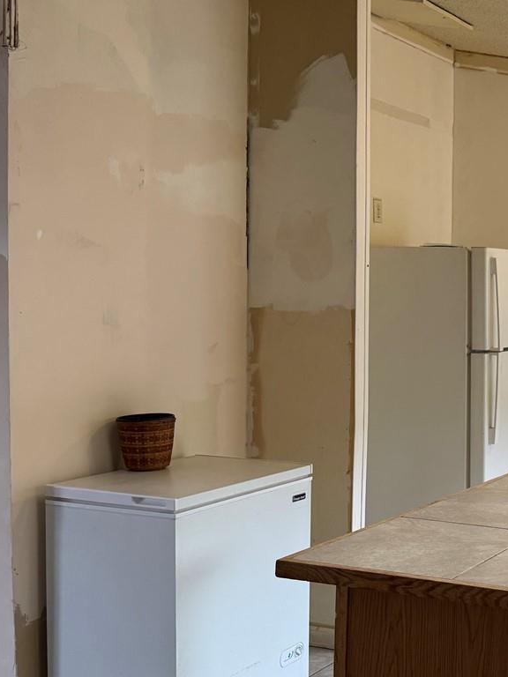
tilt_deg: -4.8
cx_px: 611
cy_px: 360
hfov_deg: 26.0
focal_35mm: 50
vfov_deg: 38.2
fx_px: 978
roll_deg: -1.9
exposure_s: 1/120
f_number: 1.78
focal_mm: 6.76
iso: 125
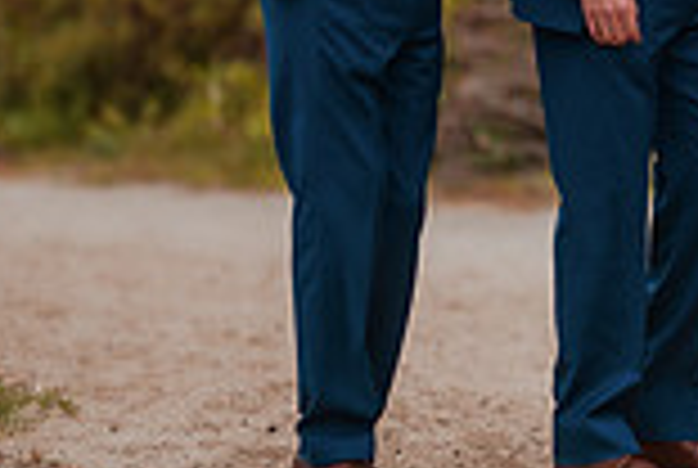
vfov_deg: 2.7
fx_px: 10082
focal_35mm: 519
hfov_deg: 3.9
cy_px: -148
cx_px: 1166
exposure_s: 1/3200
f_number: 1.8
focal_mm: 135
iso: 400
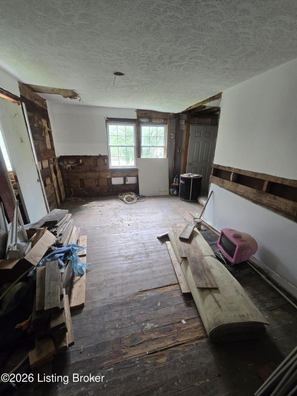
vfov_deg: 106.2
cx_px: 148
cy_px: 198
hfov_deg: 89.9
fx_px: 149
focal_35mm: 13
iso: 160
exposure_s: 1/60
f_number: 2.2
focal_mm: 2.2
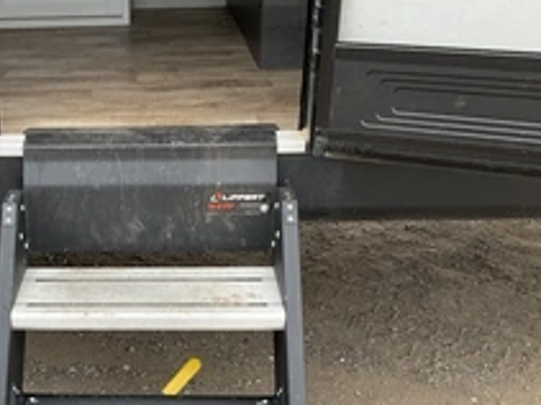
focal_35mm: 55
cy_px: 351
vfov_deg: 25.8
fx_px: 859
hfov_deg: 34.0
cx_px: 113
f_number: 1.8
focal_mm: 3
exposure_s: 1/397
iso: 25
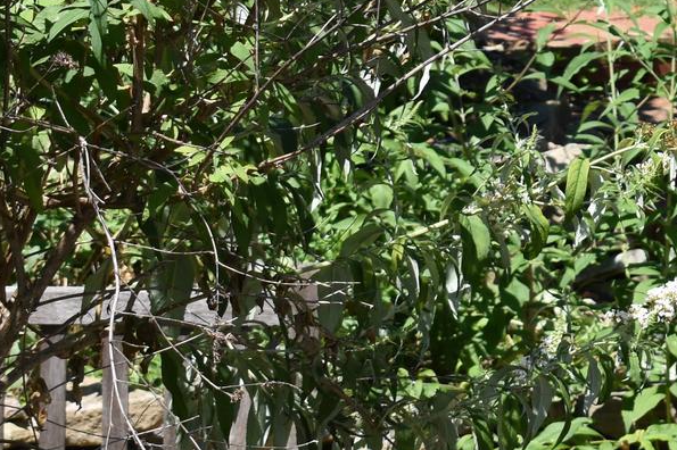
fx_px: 4078
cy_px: 90
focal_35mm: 217
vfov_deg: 6.3
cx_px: 976
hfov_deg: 9.3
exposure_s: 1/500
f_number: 8
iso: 220
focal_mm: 42
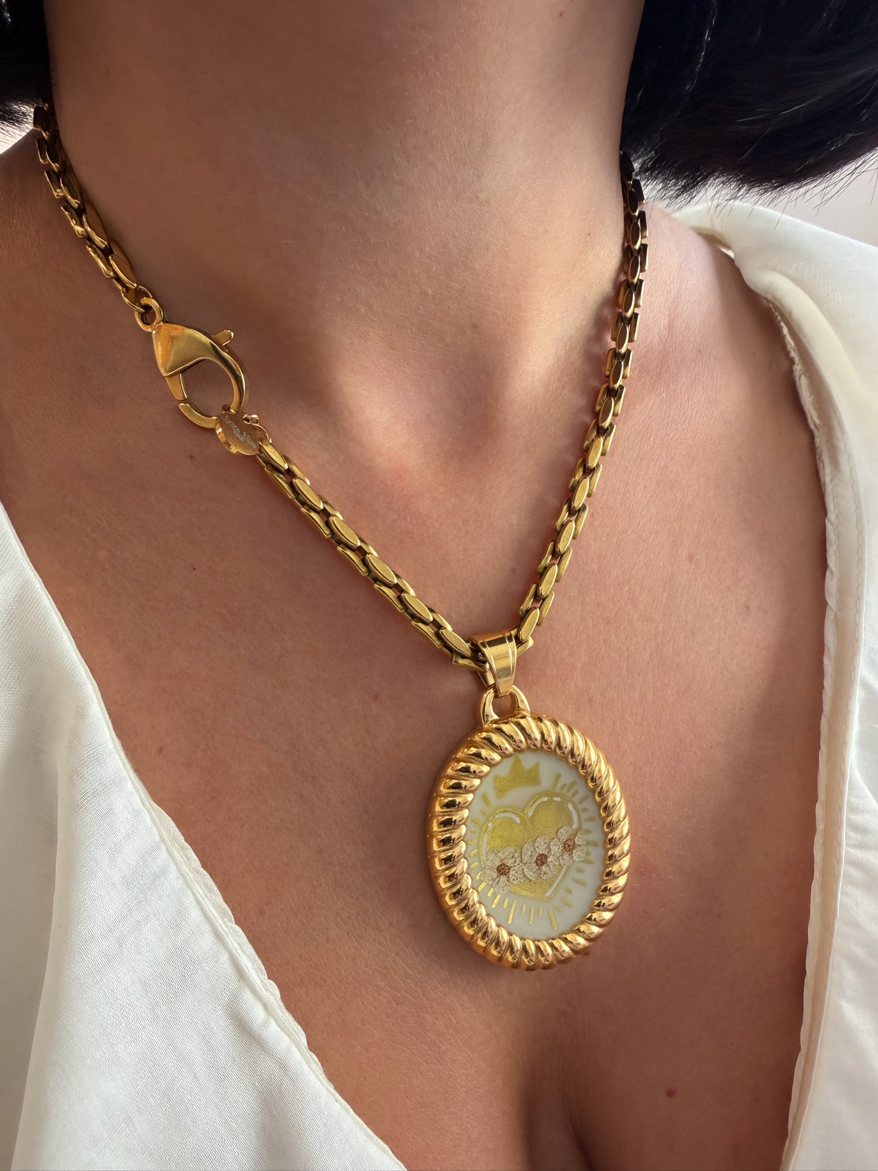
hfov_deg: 56.8
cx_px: 439
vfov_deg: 71.6
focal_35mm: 24
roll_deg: -2.0
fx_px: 812
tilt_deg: -26.2
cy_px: 586
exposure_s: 1/121
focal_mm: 2.22
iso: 160
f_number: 2.2
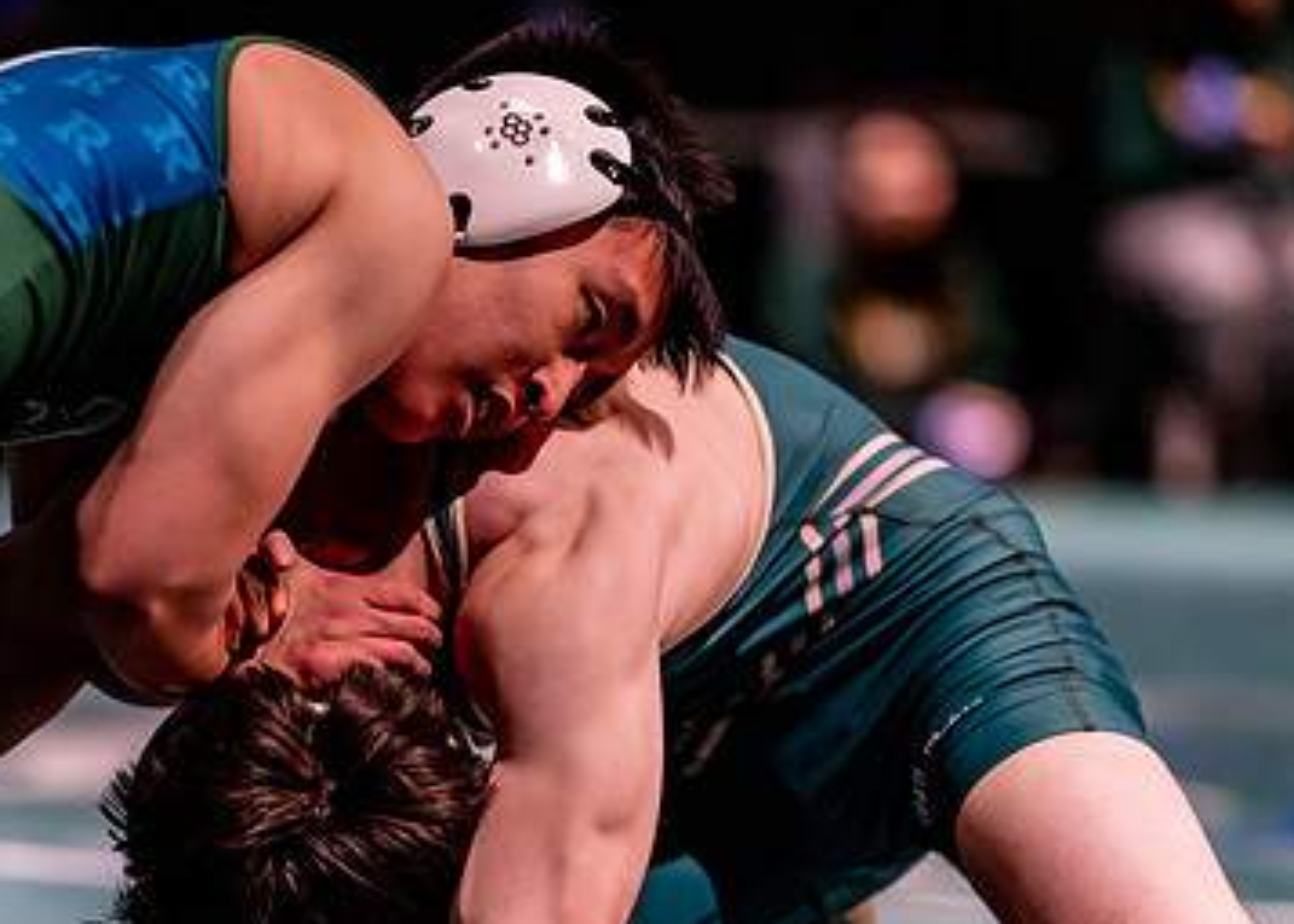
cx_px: 511
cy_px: 670
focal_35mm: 230
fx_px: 8453
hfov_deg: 8.8
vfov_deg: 6.3
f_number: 1.8
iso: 2000
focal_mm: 135
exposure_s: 1/640
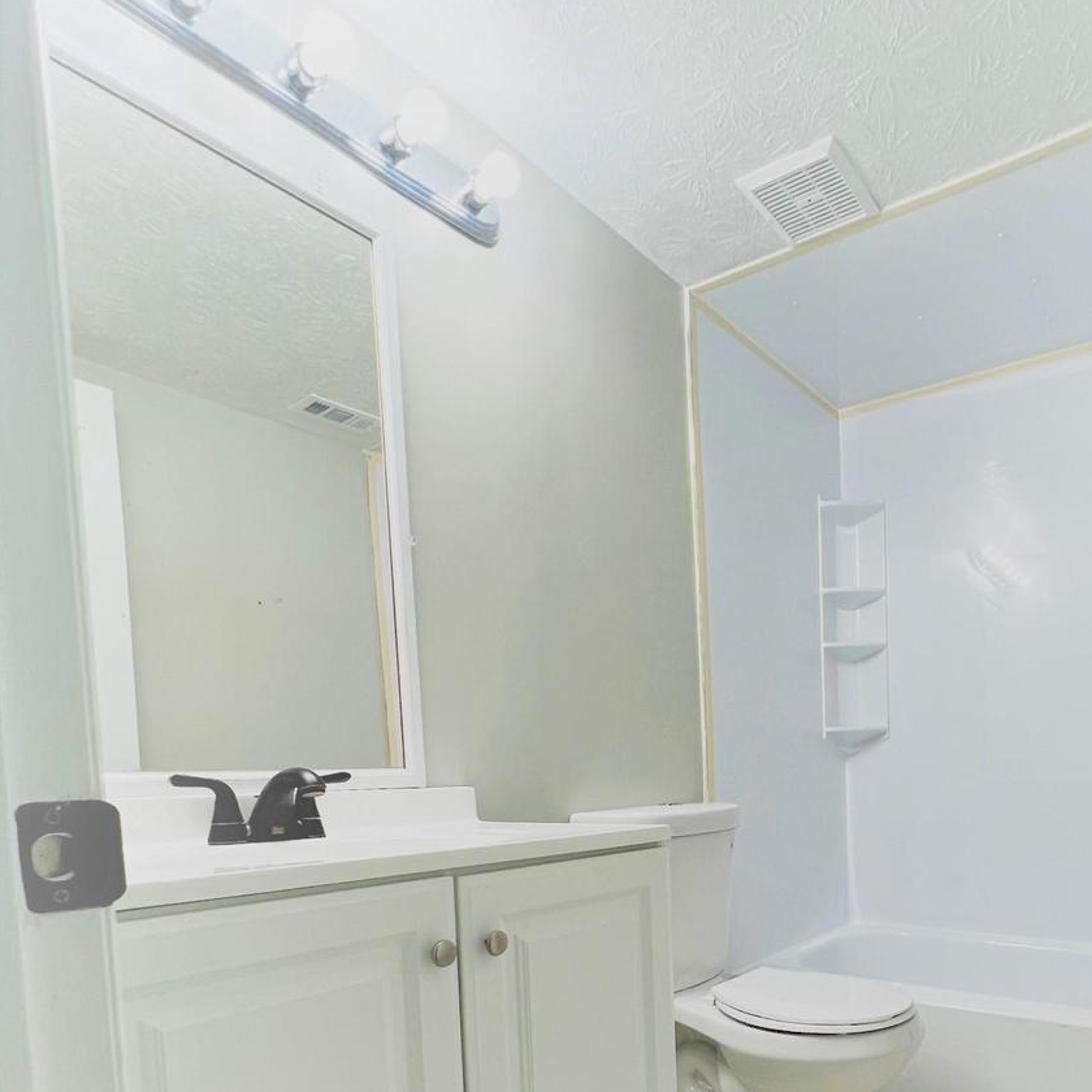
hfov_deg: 69.7
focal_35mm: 21
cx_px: 745
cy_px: 836
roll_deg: +1.8
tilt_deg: -3.4
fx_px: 749
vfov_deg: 67.0
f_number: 1.8
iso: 100
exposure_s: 1/120
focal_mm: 1.57
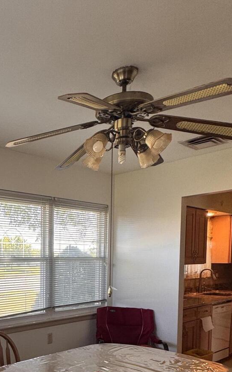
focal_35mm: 34
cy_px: 283
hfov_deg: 33.5
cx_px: -10
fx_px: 344
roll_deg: +1.0
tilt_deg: -3.4
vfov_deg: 53.9
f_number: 2.2
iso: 80
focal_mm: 2.22
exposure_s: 1/99
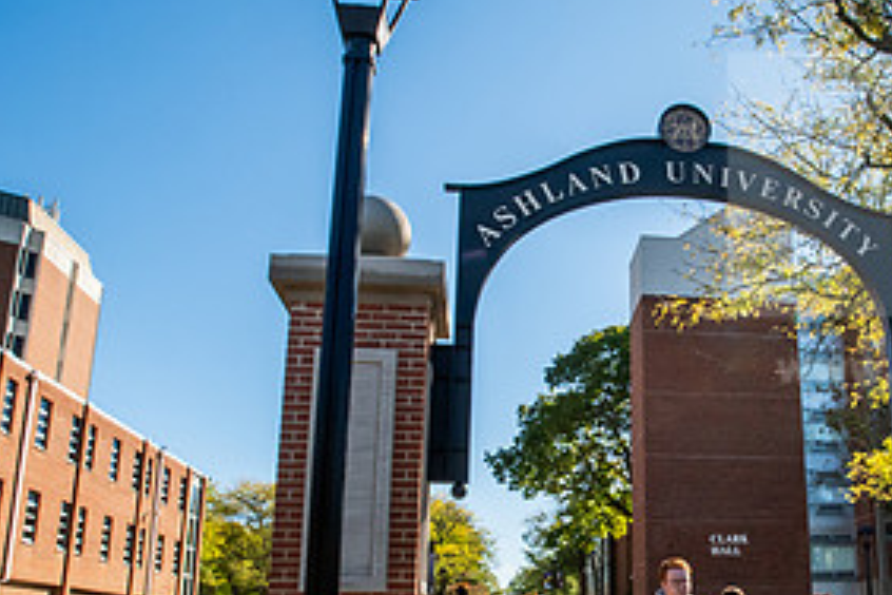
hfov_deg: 52.8
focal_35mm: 35
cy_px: 435
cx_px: 633
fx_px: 867
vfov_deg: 37.1
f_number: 22
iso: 1000
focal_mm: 17
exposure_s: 1/160
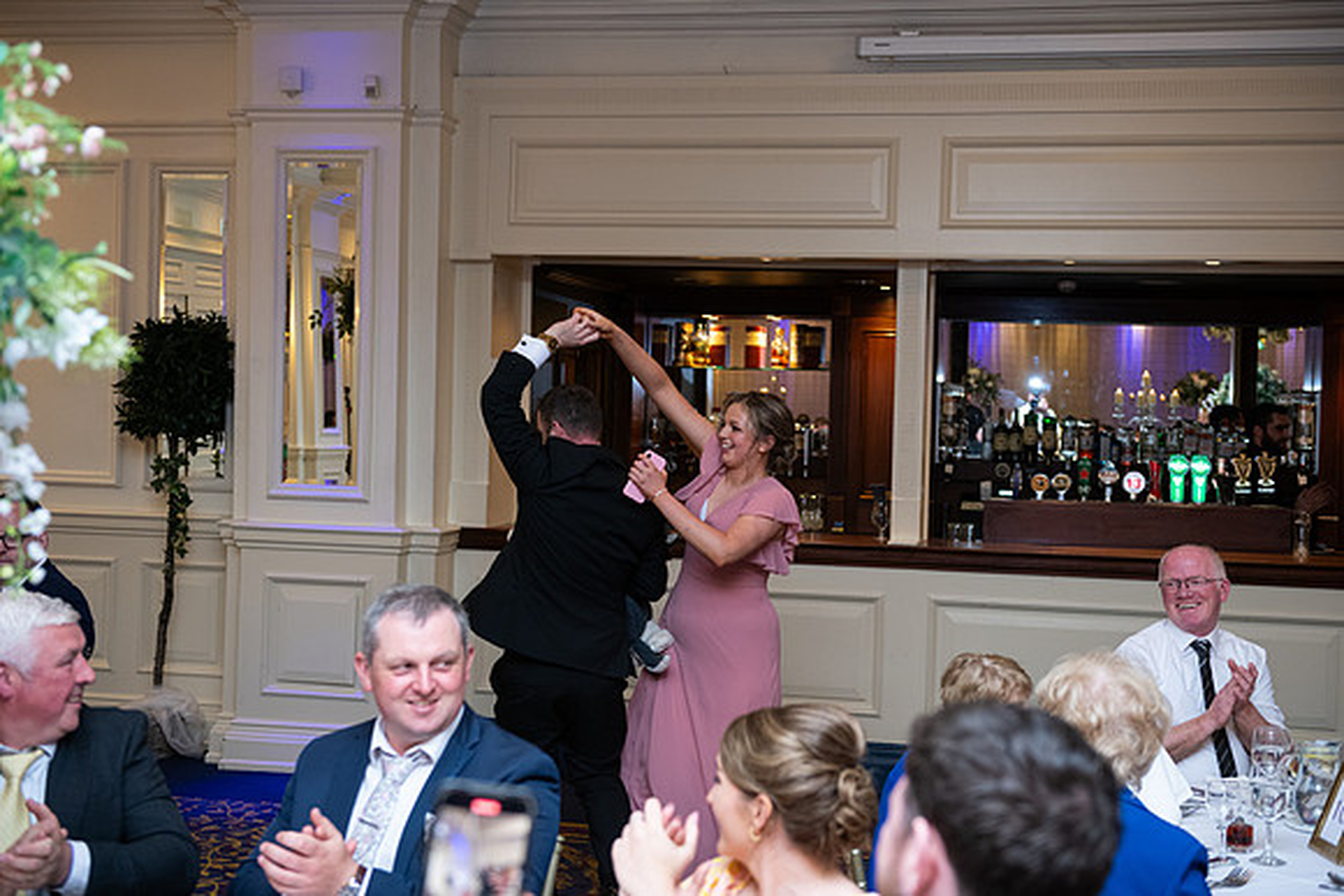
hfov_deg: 41.1
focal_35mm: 48
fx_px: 1792
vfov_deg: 28.1
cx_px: 672
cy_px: 448
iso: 800
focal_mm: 48
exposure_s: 1/160
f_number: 3.5
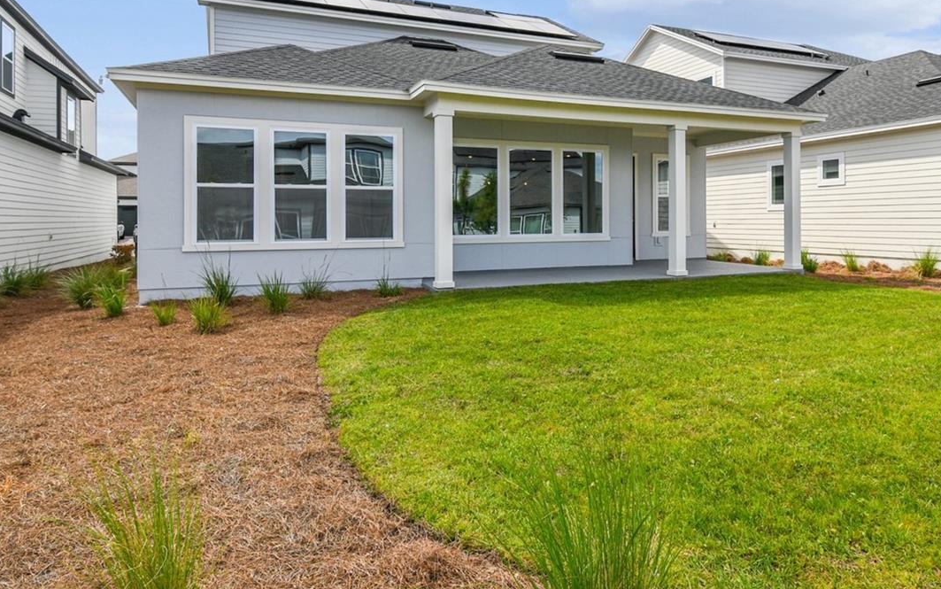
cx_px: 522
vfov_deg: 52.5
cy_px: 225
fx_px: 590
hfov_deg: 76.9
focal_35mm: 23
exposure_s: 1/320
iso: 100
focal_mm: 10
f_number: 7.1
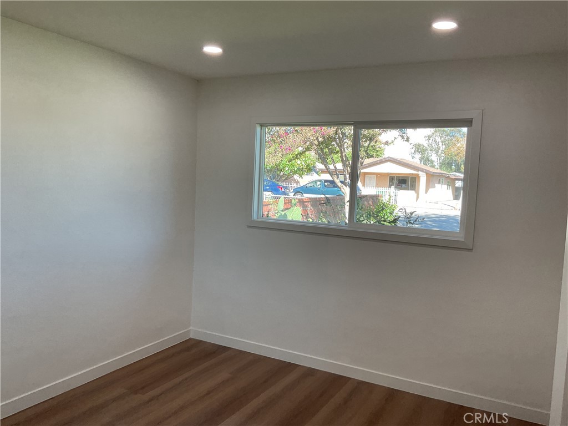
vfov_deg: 48.2
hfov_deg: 61.7
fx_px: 476
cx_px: 284
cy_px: 213
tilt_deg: -3.7
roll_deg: -1.4
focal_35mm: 29
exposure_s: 1/120
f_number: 1.8
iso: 32
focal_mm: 3
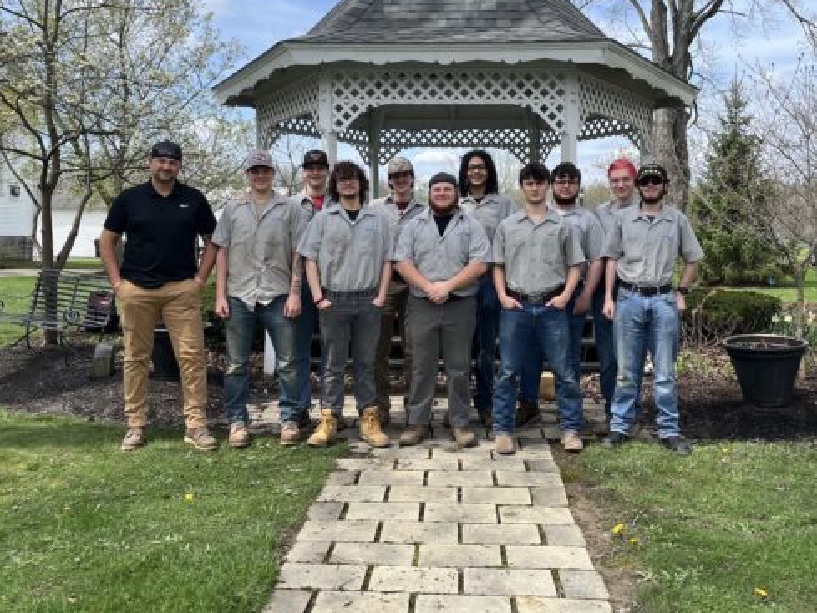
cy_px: 222
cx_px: 419
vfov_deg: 41.4
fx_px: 803
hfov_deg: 53.9
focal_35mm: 34
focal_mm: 5.1
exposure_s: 1/2463
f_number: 1.6
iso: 50
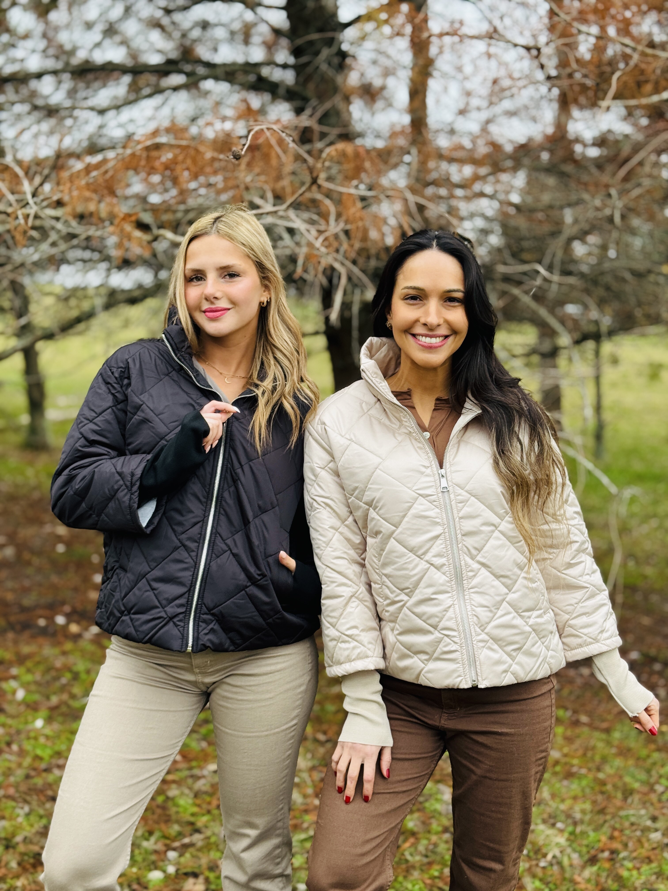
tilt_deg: -5.8
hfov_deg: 30.3
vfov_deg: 39.7
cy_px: 446
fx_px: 1235
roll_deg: -0.2
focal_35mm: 48
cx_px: 334
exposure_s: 1/765
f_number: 1.78
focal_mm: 6.76
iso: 64
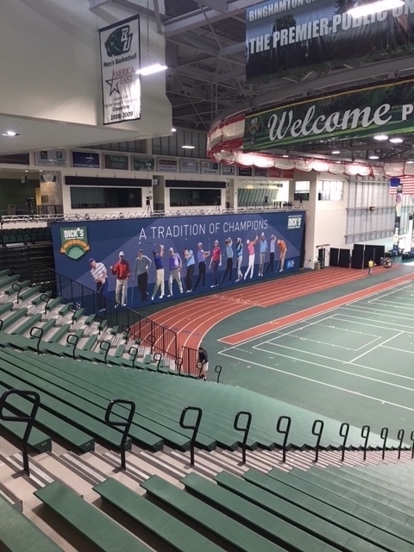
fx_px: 462
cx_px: 207
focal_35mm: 29
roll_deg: +0.4
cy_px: 276
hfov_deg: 48.2
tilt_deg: -9.1
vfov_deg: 61.7
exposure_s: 1/15
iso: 40
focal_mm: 4.15
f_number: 2.2
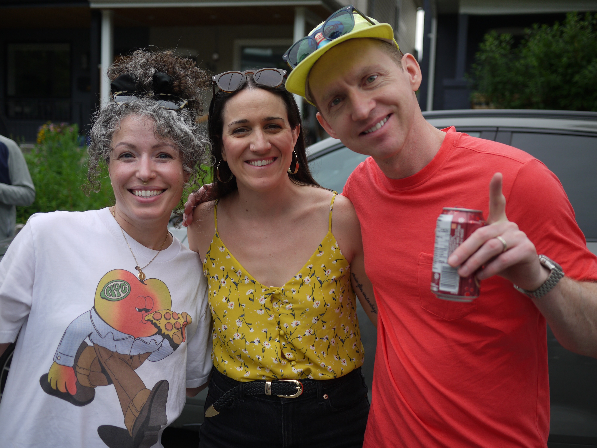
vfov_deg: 36.0
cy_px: 224
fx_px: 690
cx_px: 298
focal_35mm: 40
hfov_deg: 46.8
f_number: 1.8
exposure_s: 1/1000
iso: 100
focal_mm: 20
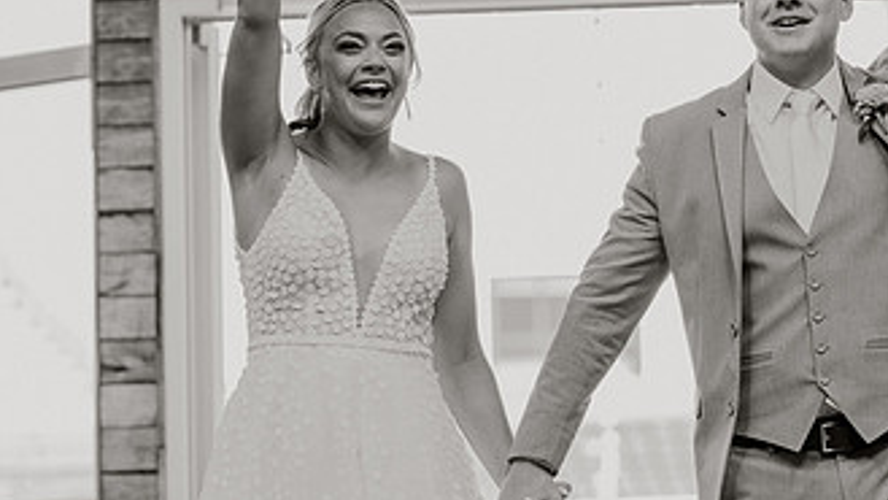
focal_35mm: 210
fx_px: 4944
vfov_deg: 5.8
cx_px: 656
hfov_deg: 10.2
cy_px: -28
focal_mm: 105
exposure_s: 1/250
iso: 320
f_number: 2.8
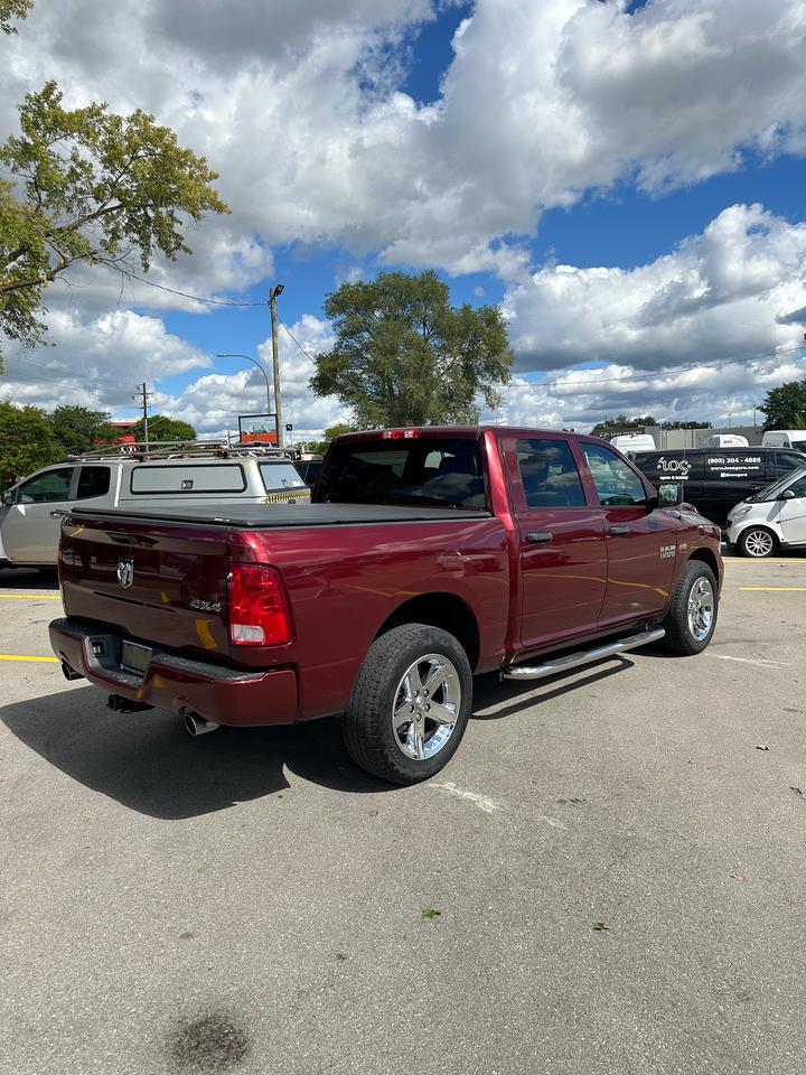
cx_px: 403
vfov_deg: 71.6
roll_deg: +1.6
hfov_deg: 56.8
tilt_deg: -5.2
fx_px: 745
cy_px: 538
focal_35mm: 24
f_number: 1.78
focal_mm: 6.86
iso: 80
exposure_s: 1/3717
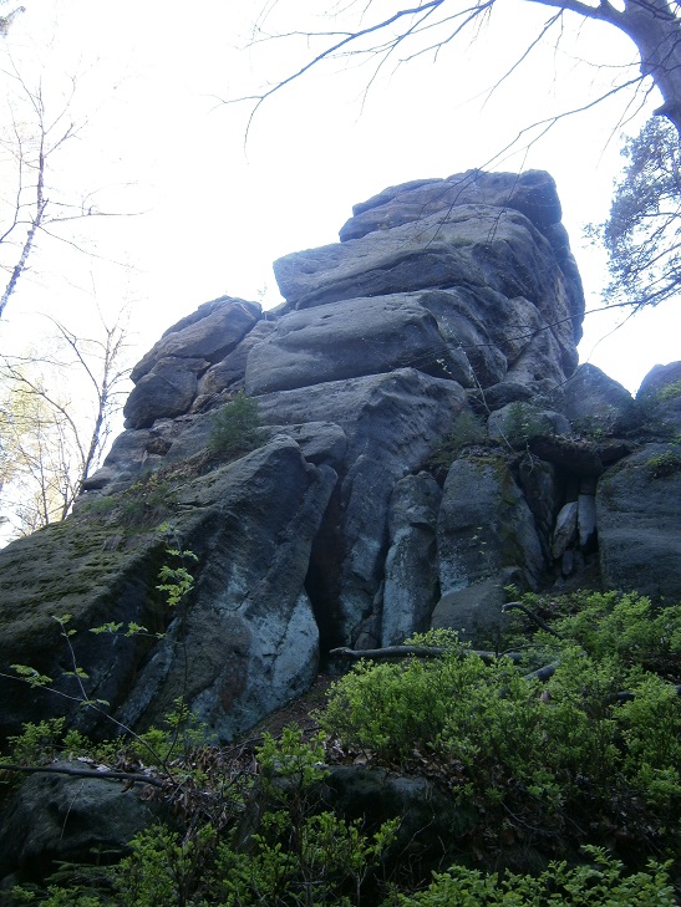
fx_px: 682
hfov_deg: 53.1
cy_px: 454
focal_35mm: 26
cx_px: 340
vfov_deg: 67.3
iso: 80
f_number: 2.8
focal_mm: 4.7
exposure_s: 1/50
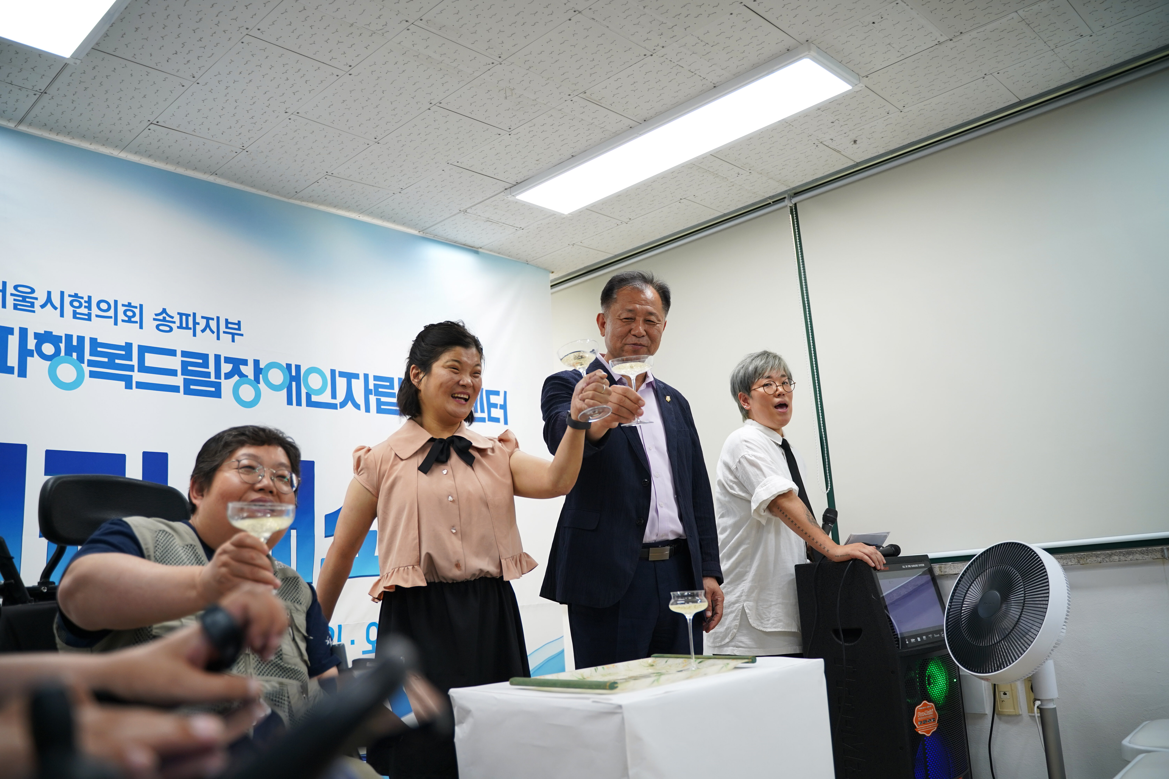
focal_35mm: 29
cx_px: 584
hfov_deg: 63.7
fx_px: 942
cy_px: 390
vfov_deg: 45.0
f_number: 2.8
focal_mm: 29
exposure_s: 1/200
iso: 500
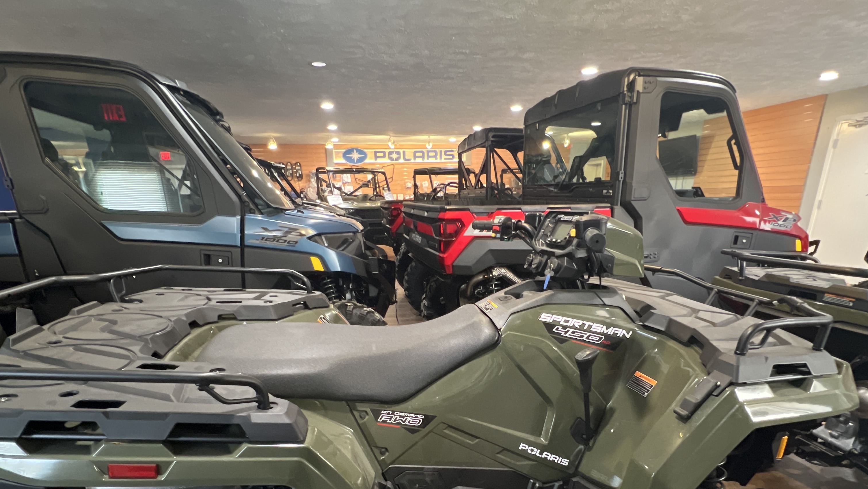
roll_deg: +0.9
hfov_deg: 89.6
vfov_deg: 55.2
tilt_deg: -21.6
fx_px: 437
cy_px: 375
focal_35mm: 19
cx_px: 435
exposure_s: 1/40
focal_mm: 1.57
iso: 800
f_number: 1.8
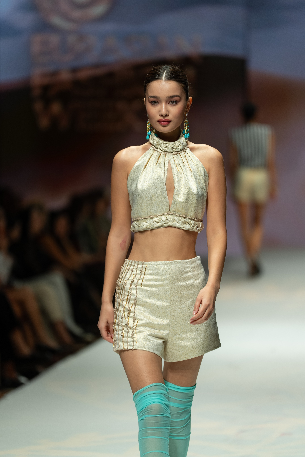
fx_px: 2541
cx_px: 152
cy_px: 228
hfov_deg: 6.9
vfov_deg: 10.3
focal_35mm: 200
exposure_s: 1/320
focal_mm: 200
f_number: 2.8
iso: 200
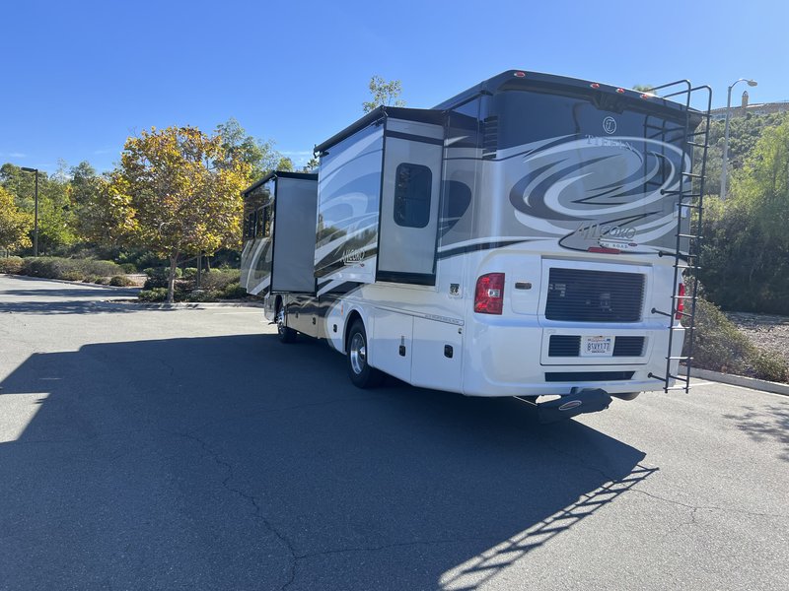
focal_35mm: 26
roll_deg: -2.3
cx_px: 394
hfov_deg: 67.3
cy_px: 296
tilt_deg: -2.1
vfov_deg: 53.1
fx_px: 593
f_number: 1.5
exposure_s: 1/2008
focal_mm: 5.7
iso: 50
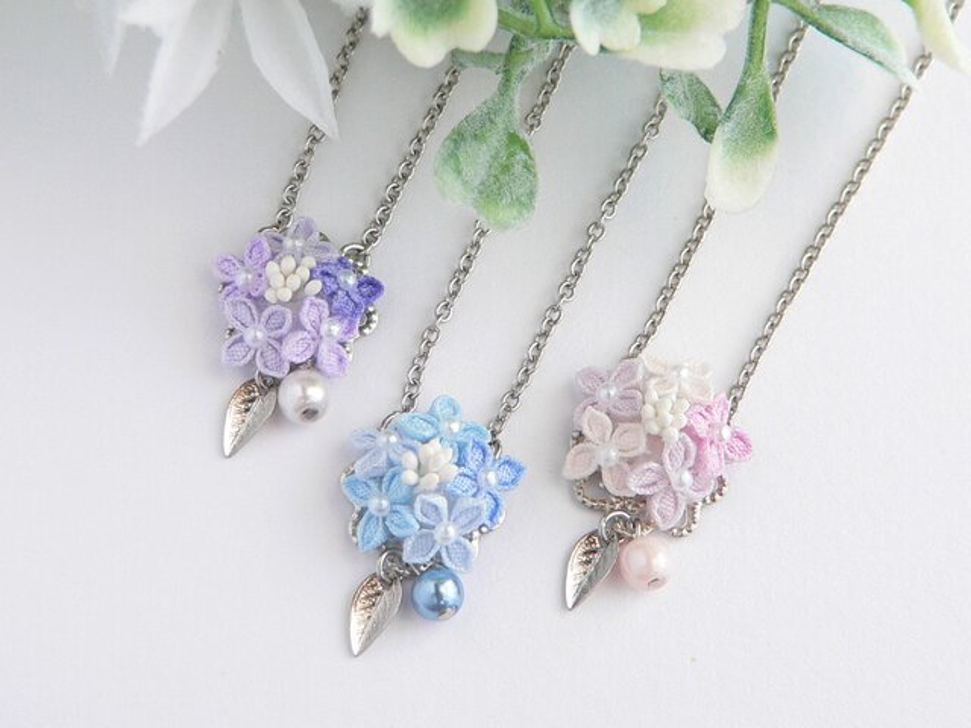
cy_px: 364
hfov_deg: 28.2
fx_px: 1935
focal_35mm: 69
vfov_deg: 21.3
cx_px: 486
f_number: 2.8
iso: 80
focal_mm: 9
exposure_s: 1/10
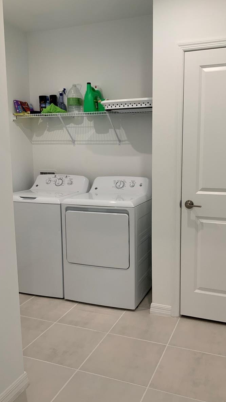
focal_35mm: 32
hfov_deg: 36.6
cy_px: 202
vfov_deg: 61.0
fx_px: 341
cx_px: 131
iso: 40
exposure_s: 1/60
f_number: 1.8
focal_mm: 3
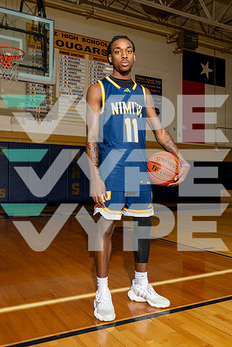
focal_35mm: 35
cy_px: 174
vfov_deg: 54.4
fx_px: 338
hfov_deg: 37.9
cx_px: 116
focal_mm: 35
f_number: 8
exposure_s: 1/250
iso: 800
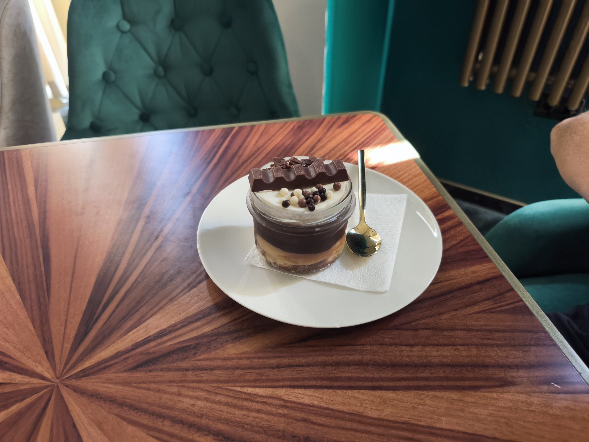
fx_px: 391
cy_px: 221
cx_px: 294
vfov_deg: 58.9
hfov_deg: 73.9
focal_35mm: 23
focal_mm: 6.57
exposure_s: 1/300
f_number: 1.6
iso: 1600
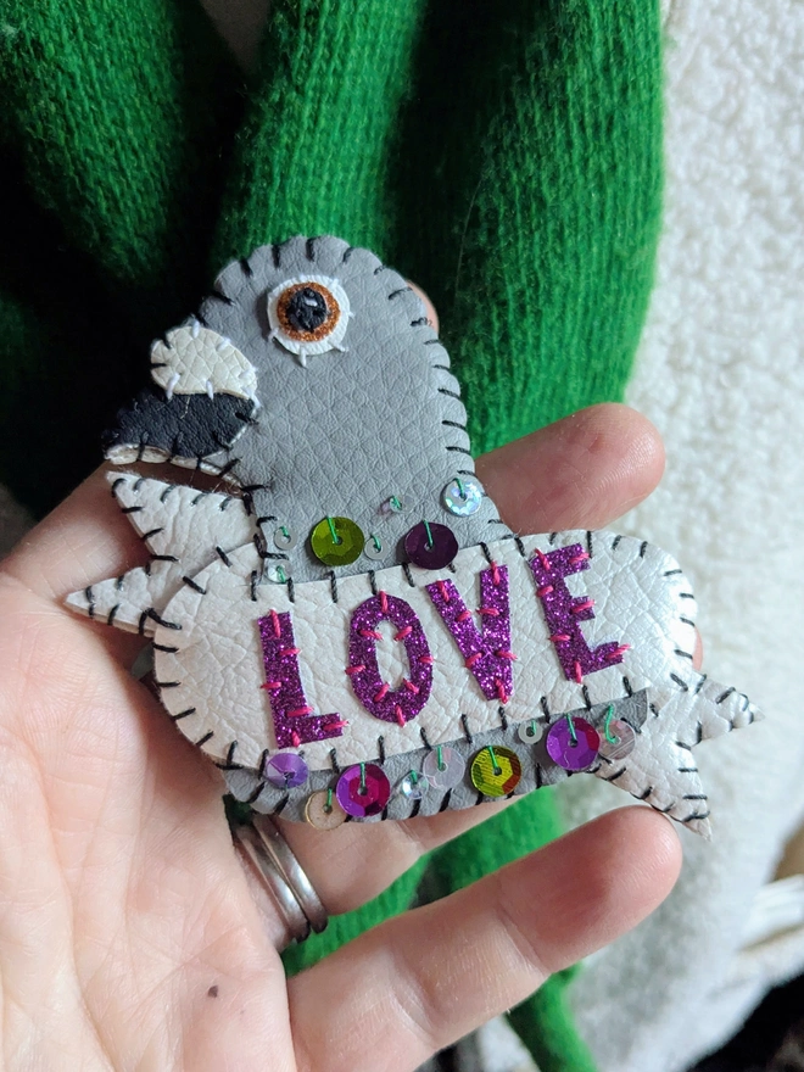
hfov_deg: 51.4
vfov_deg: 65.3
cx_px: 402
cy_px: 536
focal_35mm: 27
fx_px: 836
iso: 494
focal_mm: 4.38
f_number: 1.73
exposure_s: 1/50
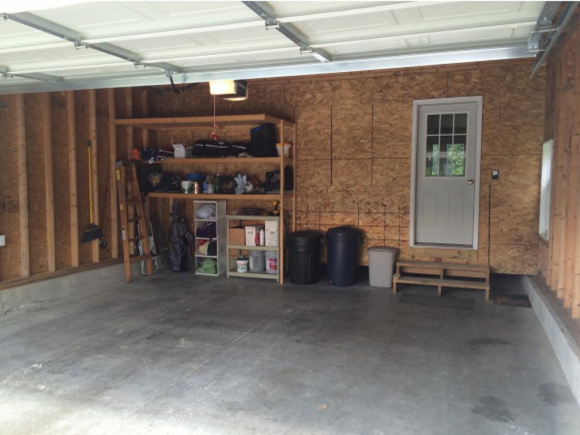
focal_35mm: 29
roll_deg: -0.3
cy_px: 218
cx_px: 290
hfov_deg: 61.6
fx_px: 486
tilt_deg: -5.1
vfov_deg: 48.3
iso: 32
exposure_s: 1/120
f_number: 2.2
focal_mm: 4.15
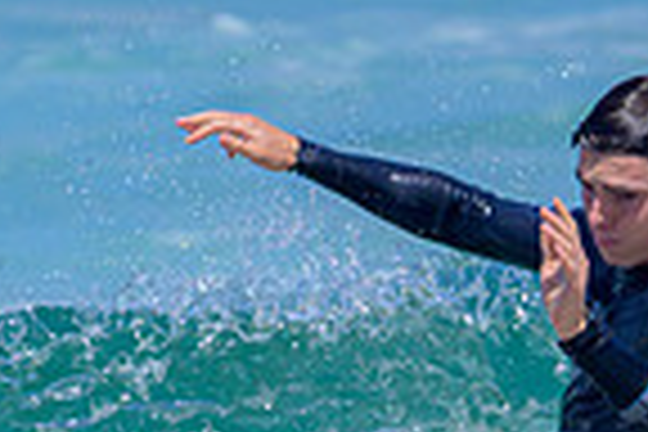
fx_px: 37815
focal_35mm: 2101
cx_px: 862
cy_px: 841
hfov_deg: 1.0
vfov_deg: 0.7
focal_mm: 450
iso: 720
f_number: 11
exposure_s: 1/2000
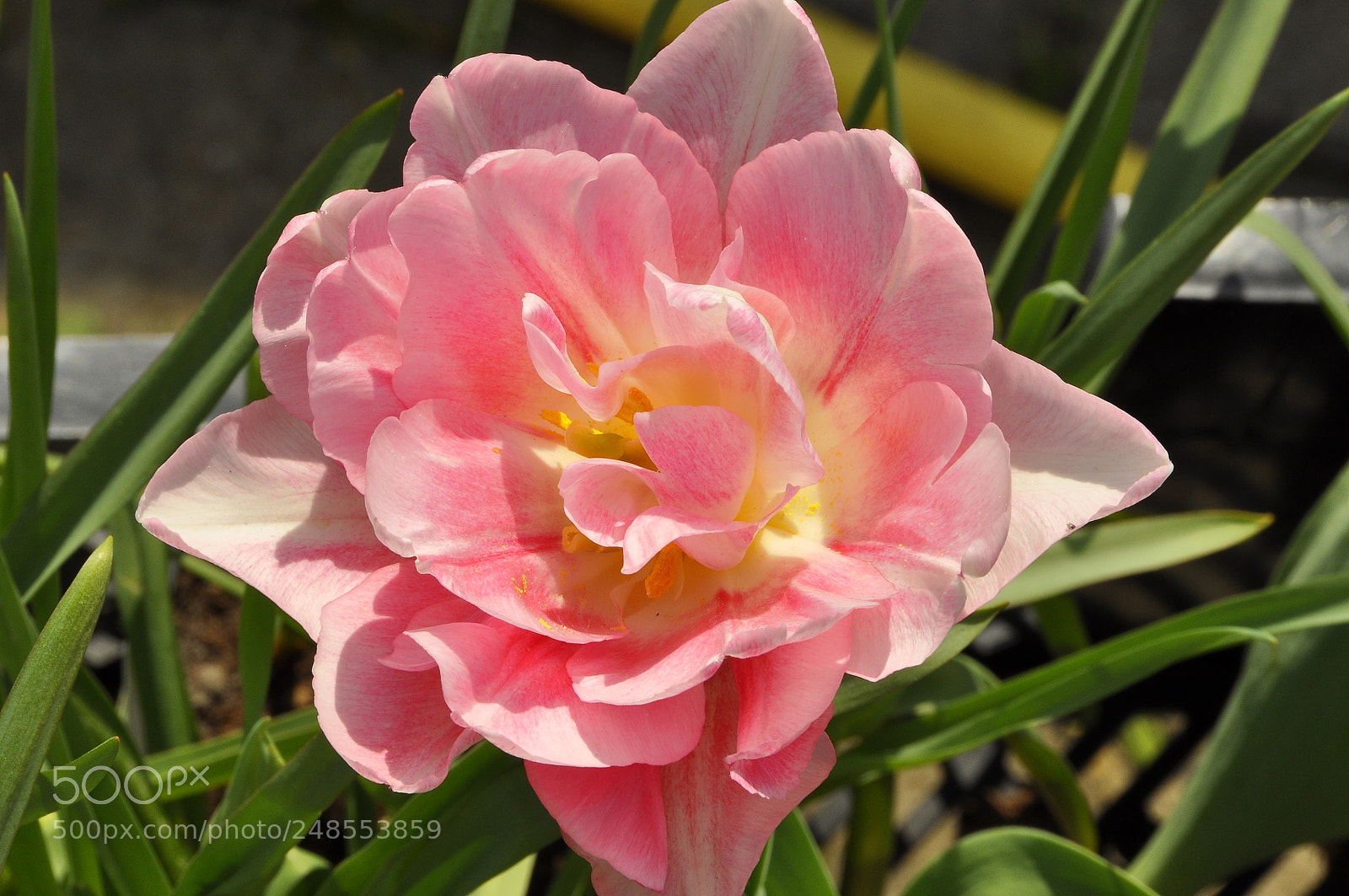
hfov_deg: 8.1
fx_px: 9545
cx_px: 674
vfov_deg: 5.4
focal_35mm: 255
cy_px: 448
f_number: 20
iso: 250
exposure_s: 1/125
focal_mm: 170
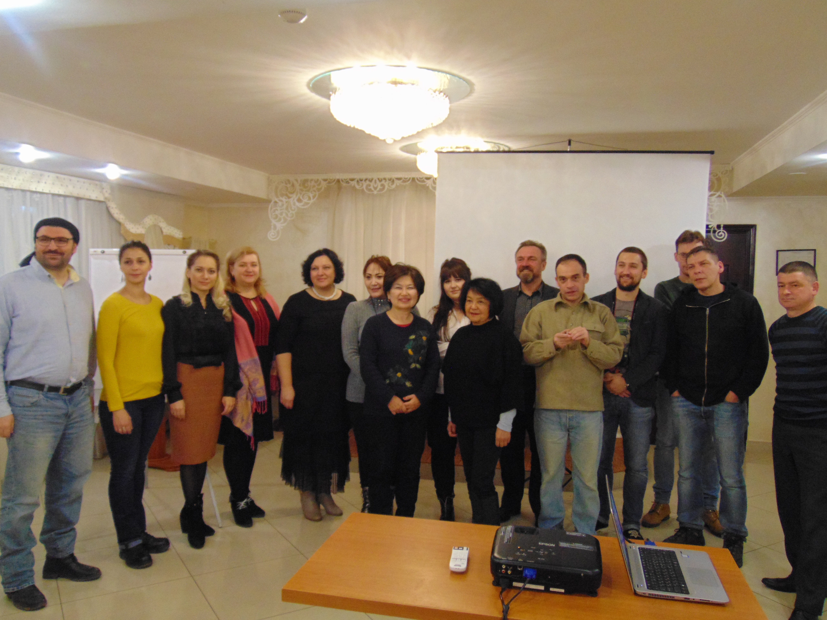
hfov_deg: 60.0
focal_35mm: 30
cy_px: 310
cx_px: 414
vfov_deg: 46.8
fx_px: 717
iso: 400
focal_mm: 5.4
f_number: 3.1
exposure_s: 1/20
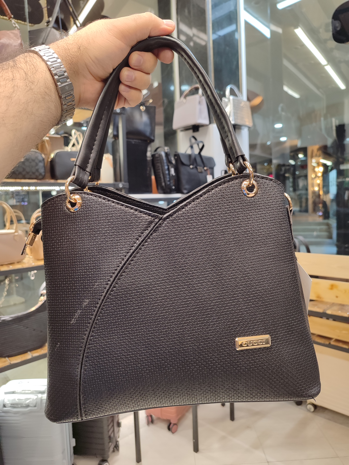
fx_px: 336
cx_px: 174
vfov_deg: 69.4
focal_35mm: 25
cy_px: 232
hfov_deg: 54.9
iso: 82
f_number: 1.89
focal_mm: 5.95
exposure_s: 1/60
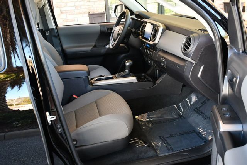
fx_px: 247
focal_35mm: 36
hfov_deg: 53.1
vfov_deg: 36.9
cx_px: 124
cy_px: 82
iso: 800
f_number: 3.5
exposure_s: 1/160
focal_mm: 18
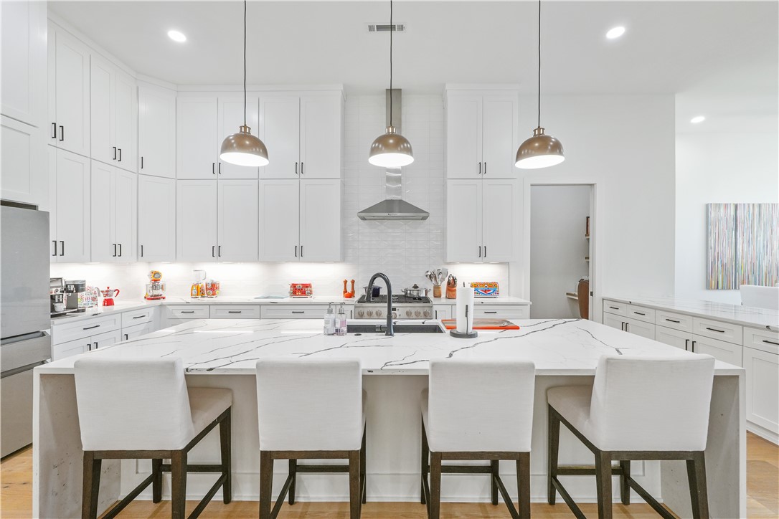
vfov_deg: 77.3
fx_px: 325
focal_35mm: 15
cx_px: 390
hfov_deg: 100.4
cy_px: 260
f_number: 9
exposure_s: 1/13
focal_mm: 10
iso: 320
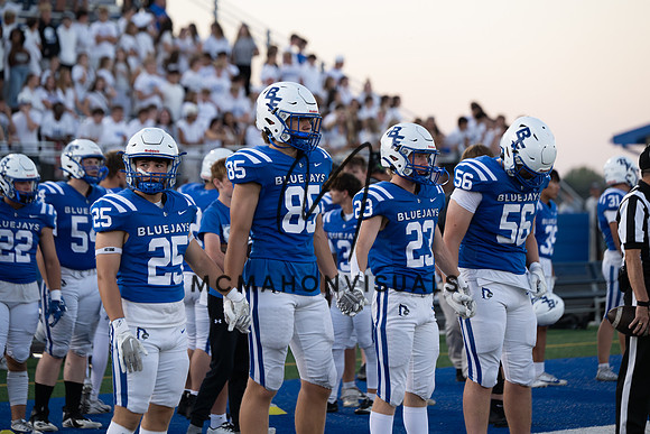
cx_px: 325
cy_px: 217
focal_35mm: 165
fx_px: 2980
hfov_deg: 12.4
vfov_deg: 8.3
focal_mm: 165
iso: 1000
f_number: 4
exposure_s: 1/1250
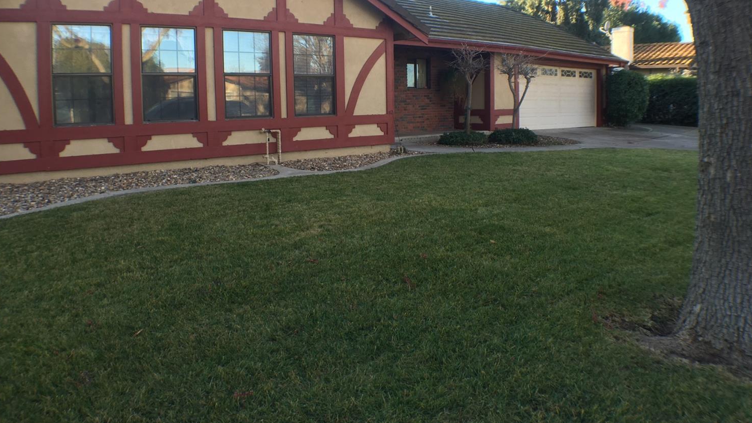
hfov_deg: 61.0
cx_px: 374
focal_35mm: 32
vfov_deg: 36.4
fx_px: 638
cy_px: 155
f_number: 2.2
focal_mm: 4.15
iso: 25
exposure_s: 1/120
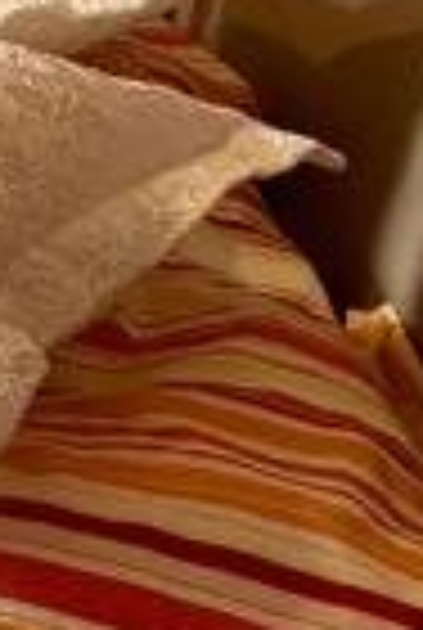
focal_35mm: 83
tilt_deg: -16.6
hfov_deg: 10.6
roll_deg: -3.1
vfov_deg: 22.9
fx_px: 1456
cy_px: -76
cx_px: -891
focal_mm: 2.22
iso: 320
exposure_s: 1/100
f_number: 2.2
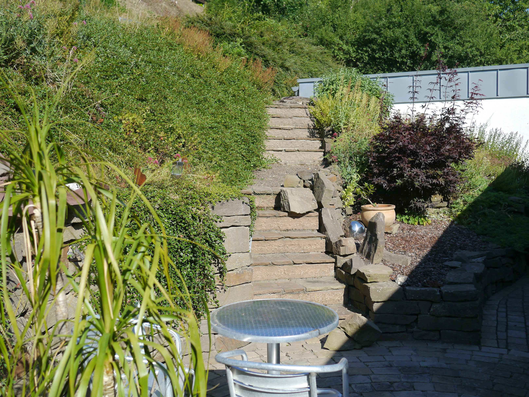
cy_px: 198
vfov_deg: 36.0
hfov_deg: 46.8
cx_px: 264
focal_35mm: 40
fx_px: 611
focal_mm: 20
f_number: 2.8
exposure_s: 1/2500
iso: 160
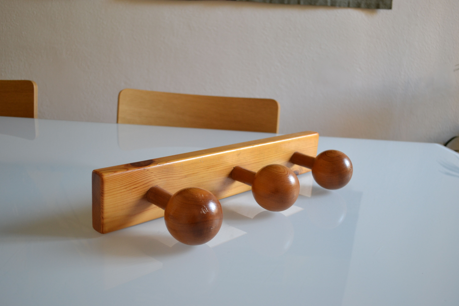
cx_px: 232
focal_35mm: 35
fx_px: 446
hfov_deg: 54.4
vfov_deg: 37.8
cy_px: 155
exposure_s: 1/40
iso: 400
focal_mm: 22
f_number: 3.8
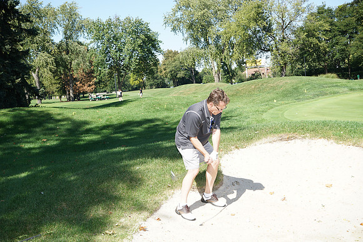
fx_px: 494
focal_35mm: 49
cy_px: 121
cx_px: 182
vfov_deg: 27.5
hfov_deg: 40.3
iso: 200
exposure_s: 1/200
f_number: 9
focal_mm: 49
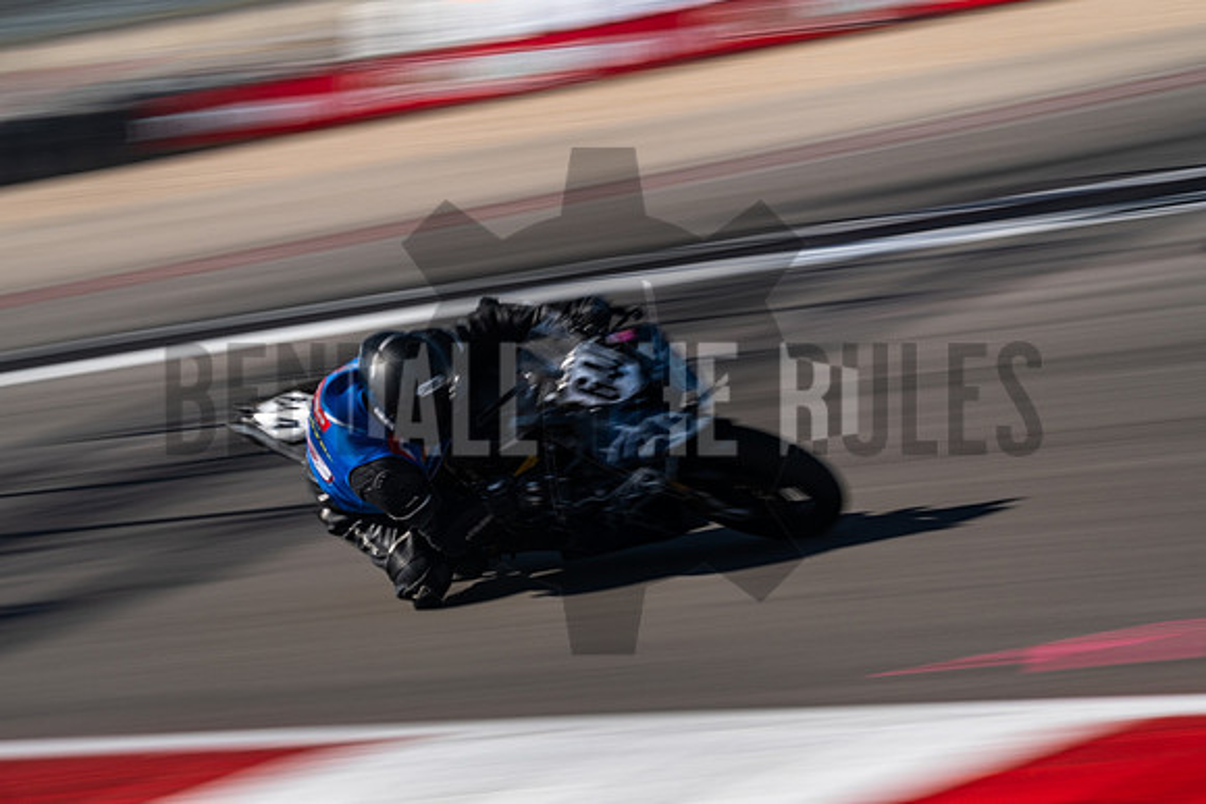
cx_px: 603
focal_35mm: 142
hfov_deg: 14.4
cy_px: 402
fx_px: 4758
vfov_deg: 9.7
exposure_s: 1/40
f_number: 14
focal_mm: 94.5
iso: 160
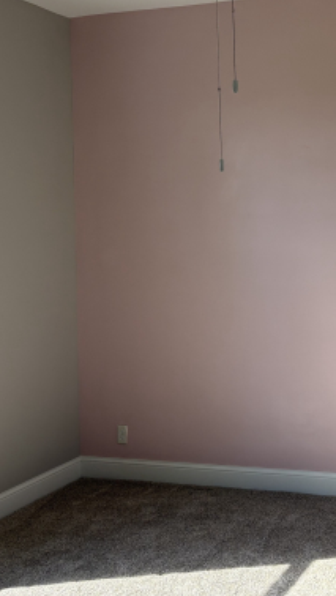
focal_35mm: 50
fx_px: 791
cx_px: 376
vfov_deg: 41.2
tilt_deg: -1.7
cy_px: 248
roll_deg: +0.9
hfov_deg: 22.5
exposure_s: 1/381
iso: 64
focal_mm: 5.96
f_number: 1.6
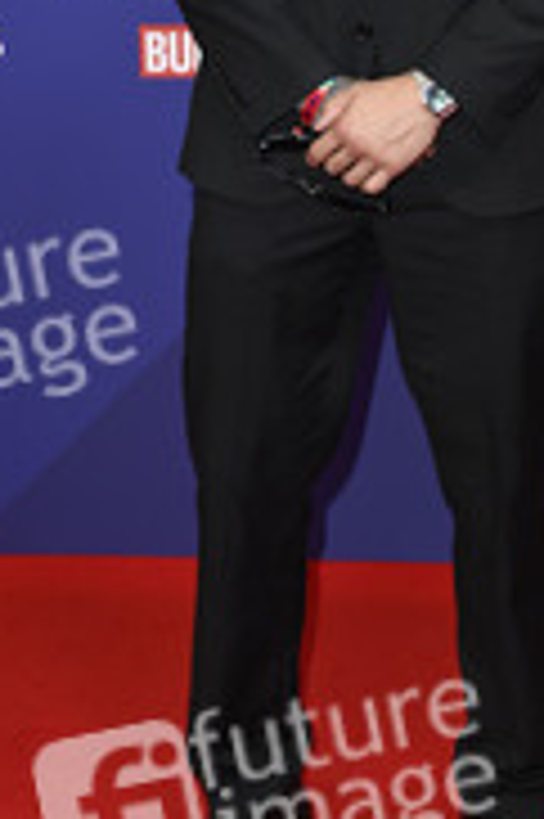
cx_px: 396
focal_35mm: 99
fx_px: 2248
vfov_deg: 20.3
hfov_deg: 13.8
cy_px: 112
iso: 500
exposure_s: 1/250
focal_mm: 45
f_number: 5.6
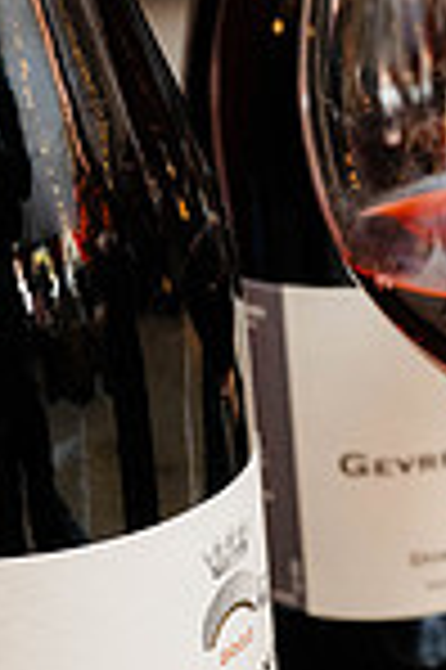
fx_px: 2310
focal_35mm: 124
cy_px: 315
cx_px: 568
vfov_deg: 16.5
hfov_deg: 10.8
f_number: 5.6
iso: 2000
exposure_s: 1/80
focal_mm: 41
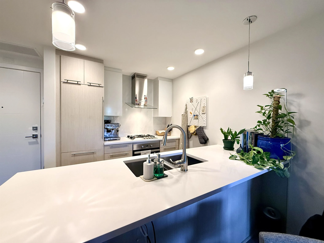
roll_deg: -0.5
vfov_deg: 85.7
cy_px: 122
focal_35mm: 14
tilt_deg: -0.6
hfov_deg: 102.1
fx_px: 131
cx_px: 162
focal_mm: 2.22
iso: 250
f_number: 2.2
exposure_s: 1/120
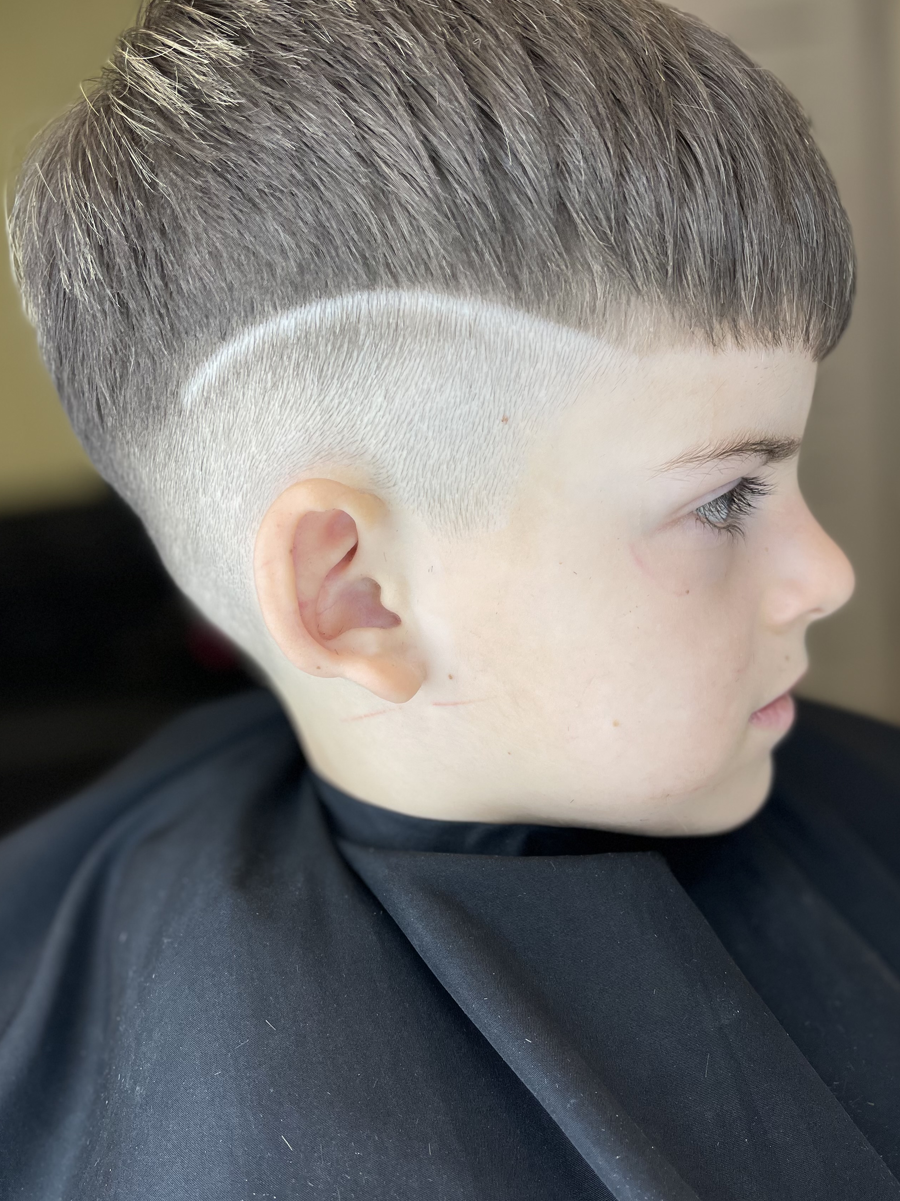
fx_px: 1075
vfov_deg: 58.4
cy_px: 612
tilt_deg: -13.6
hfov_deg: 45.4
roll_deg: +8.2
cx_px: 459
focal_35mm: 31
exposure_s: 1/373
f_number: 1.6
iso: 50
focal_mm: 5.1
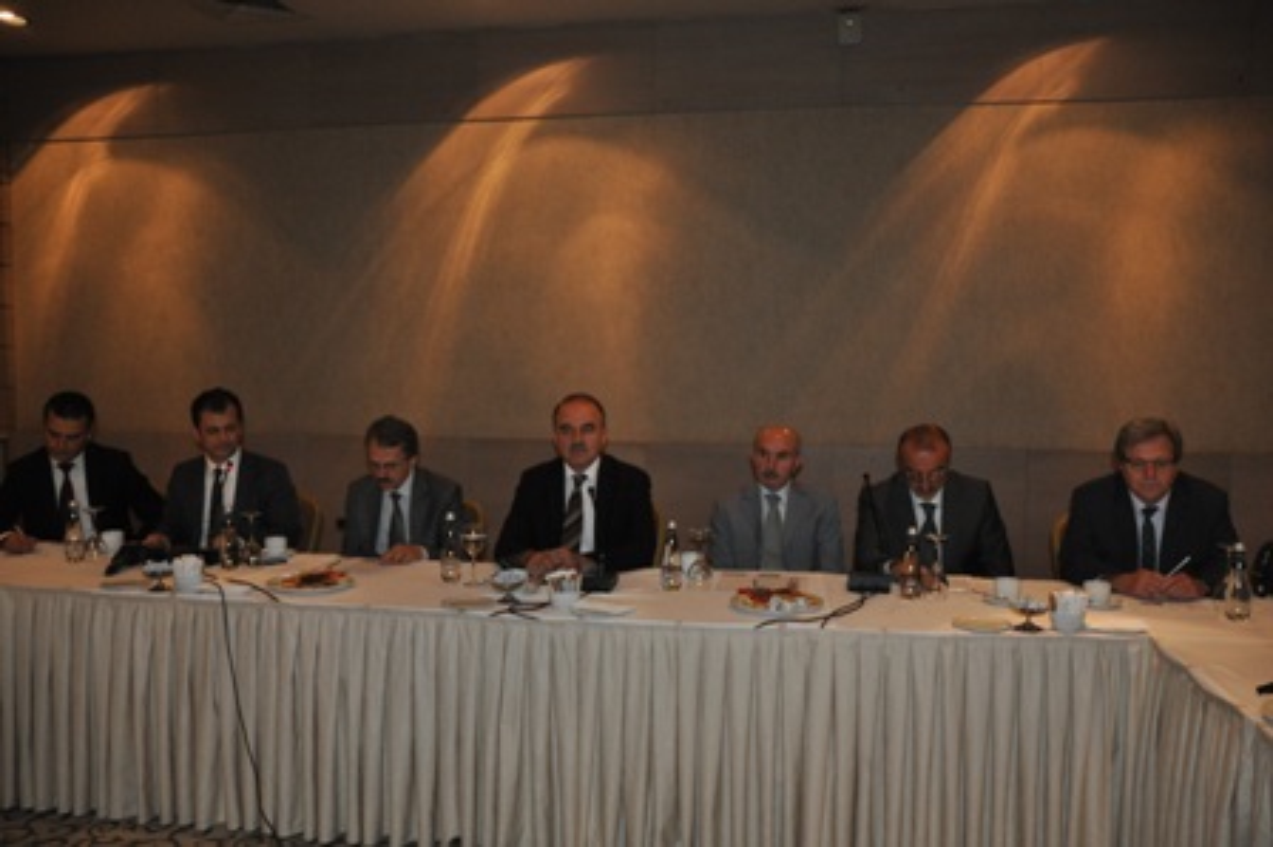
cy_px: 424
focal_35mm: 33
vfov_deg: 39.9
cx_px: 636
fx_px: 1166
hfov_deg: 57.3
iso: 800
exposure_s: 1/60
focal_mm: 22
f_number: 3.5
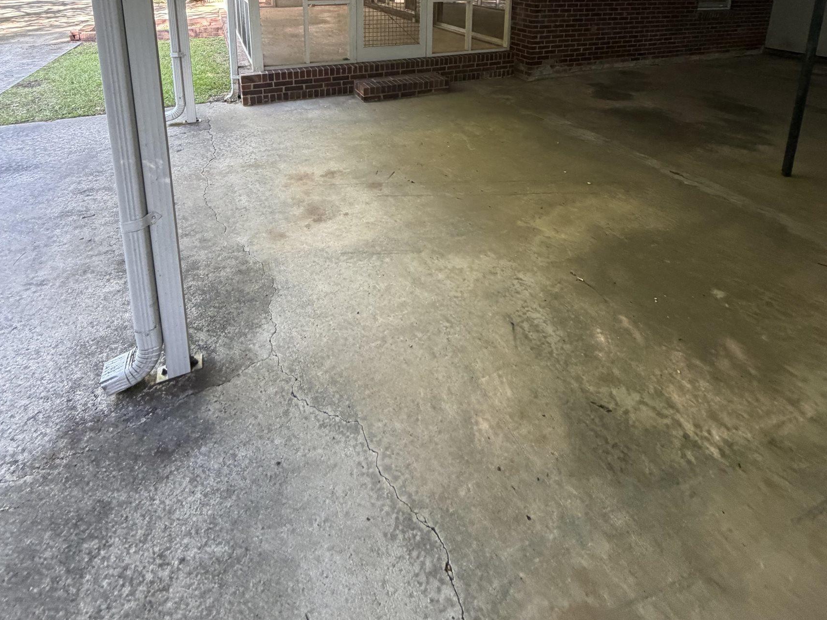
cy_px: 66
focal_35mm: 19
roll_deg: -1.7
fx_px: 454
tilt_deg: -12.5
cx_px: 418
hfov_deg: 84.7
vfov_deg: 58.9
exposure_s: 1/89
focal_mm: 2.22
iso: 320
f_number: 2.2
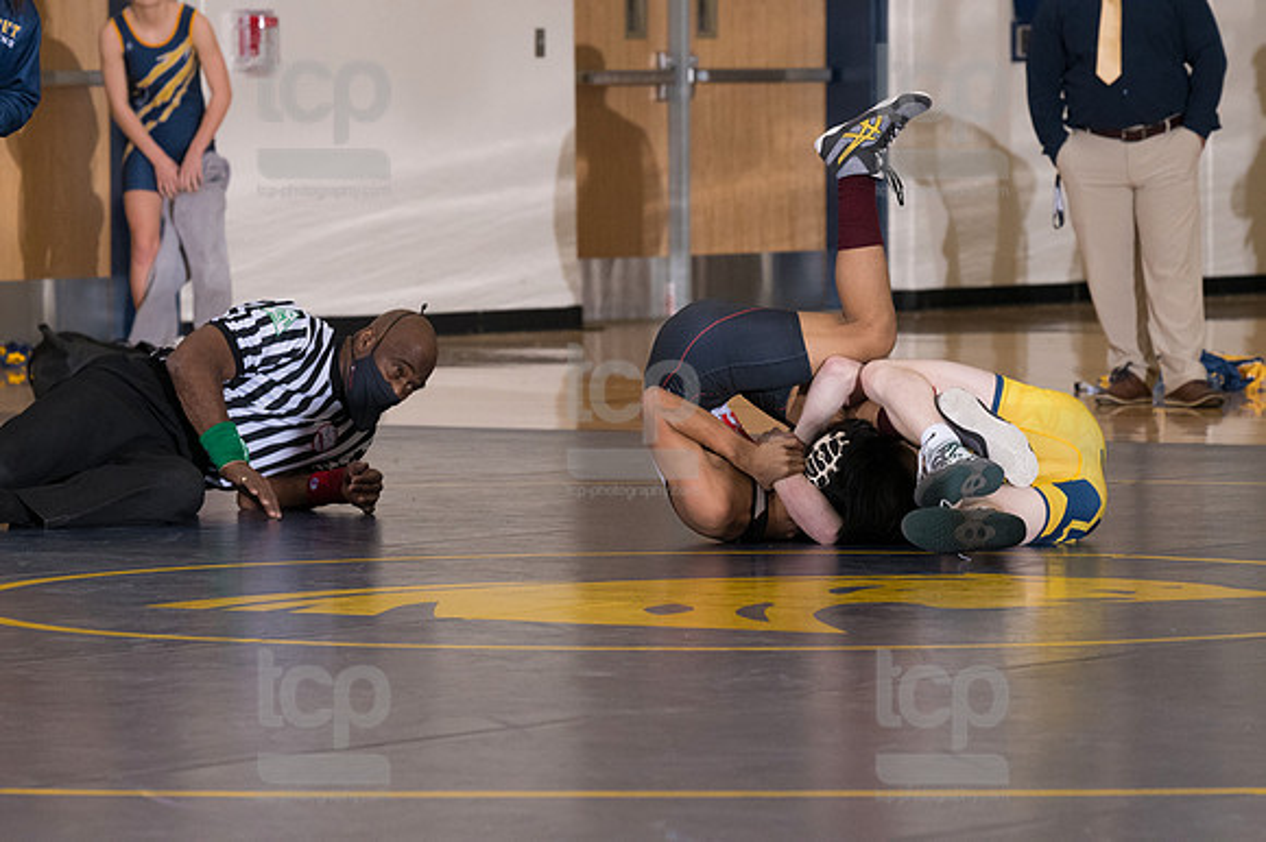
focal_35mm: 247
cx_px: 633
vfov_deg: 5.6
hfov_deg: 8.3
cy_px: 421
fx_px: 8681
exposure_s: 1/250
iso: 2000
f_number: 5.6
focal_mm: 165
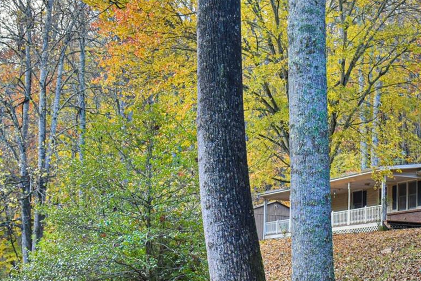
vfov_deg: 17.2
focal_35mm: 79
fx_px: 924
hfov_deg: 25.3
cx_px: 322
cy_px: 191
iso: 1600
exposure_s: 1/160
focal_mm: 30
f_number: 6.3
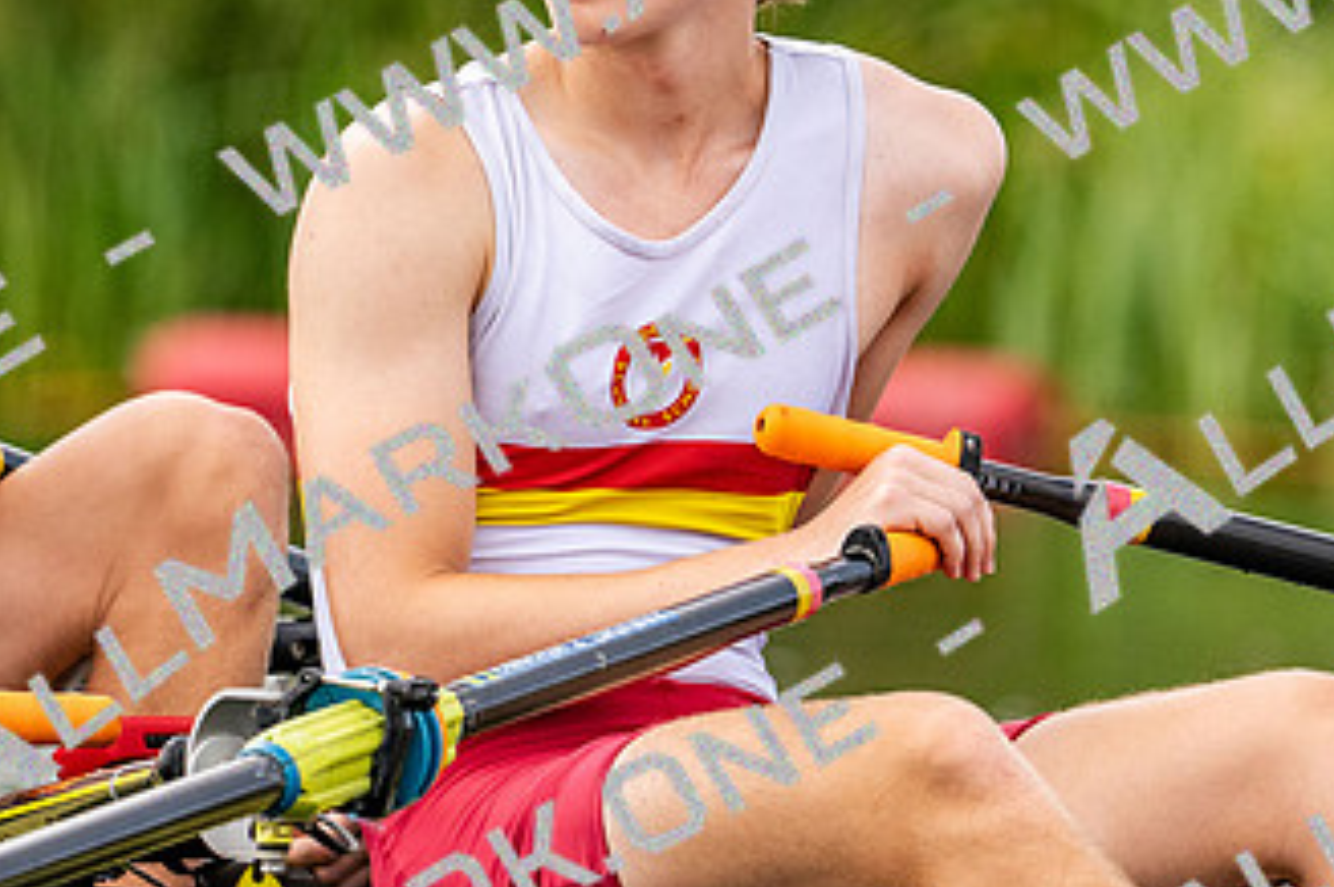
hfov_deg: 1.9
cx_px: 720
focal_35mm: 1062
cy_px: 228
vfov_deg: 1.3
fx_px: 39313
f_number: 4.5
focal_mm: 400
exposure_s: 1/2500
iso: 560
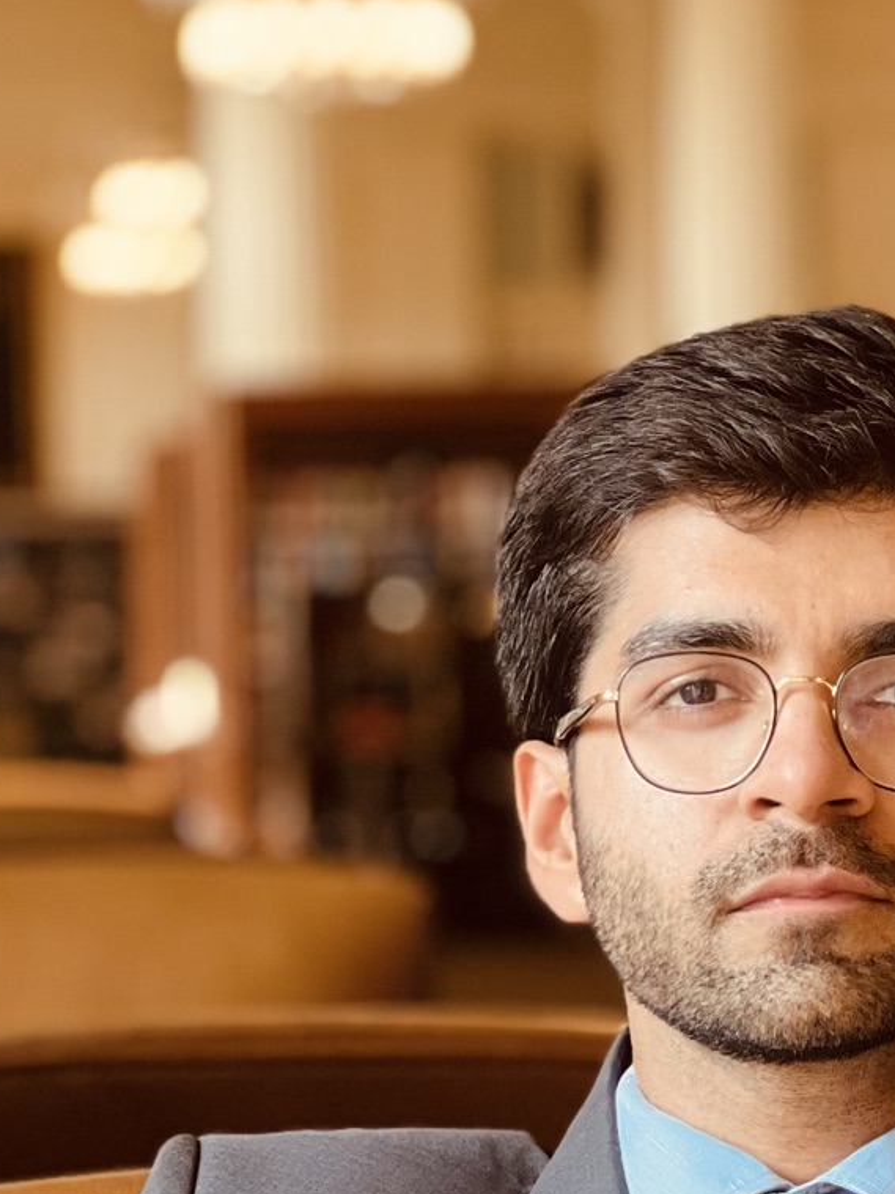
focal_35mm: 203
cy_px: 939
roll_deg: +2.3
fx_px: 7000
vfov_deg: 9.7
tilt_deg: -1.3
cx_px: 980
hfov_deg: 7.3
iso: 160
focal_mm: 9
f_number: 2.8
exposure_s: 1/120
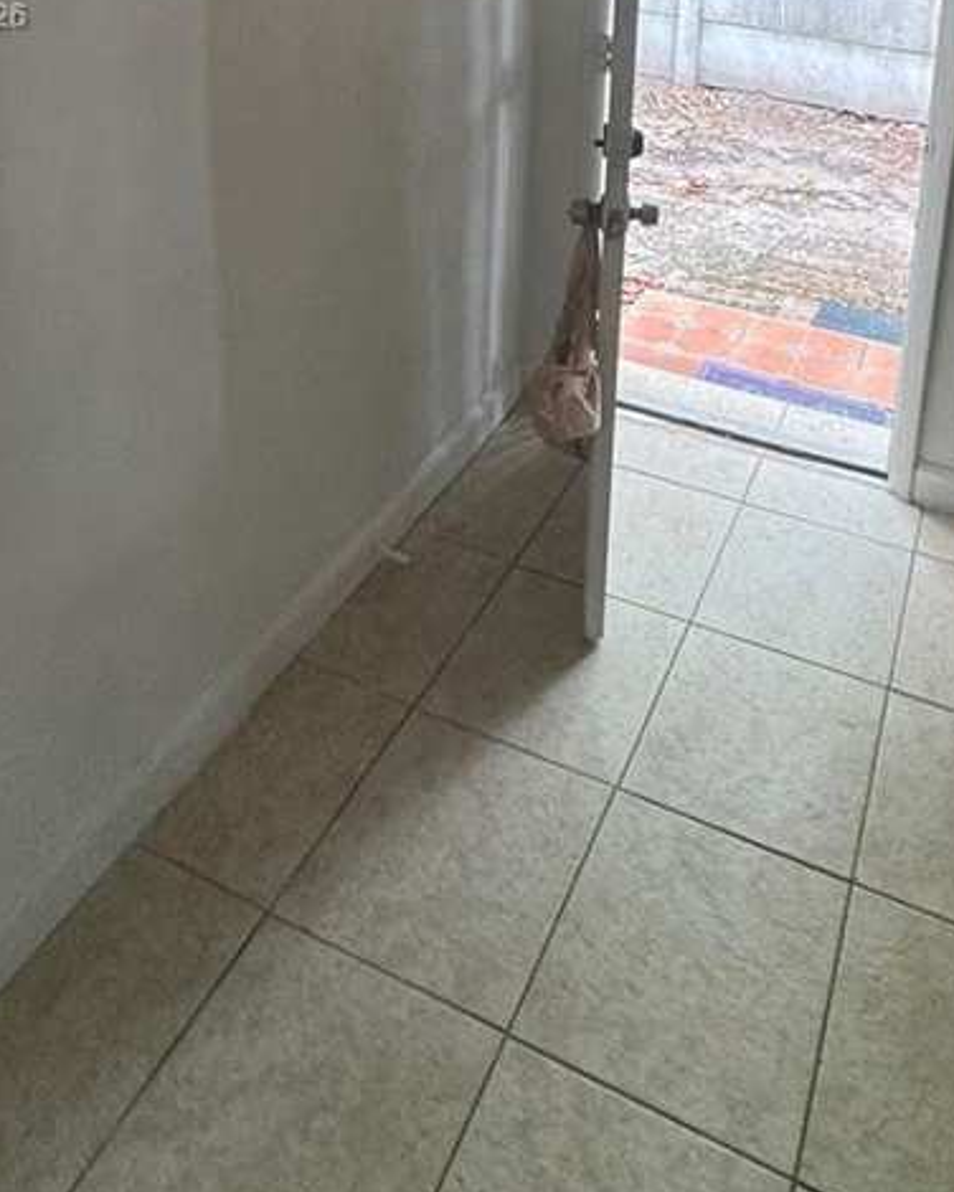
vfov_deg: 48.0
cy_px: 18
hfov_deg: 46.5
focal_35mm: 31
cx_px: 624
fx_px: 1094
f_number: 2.2
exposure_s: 1/120
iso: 100
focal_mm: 2.22
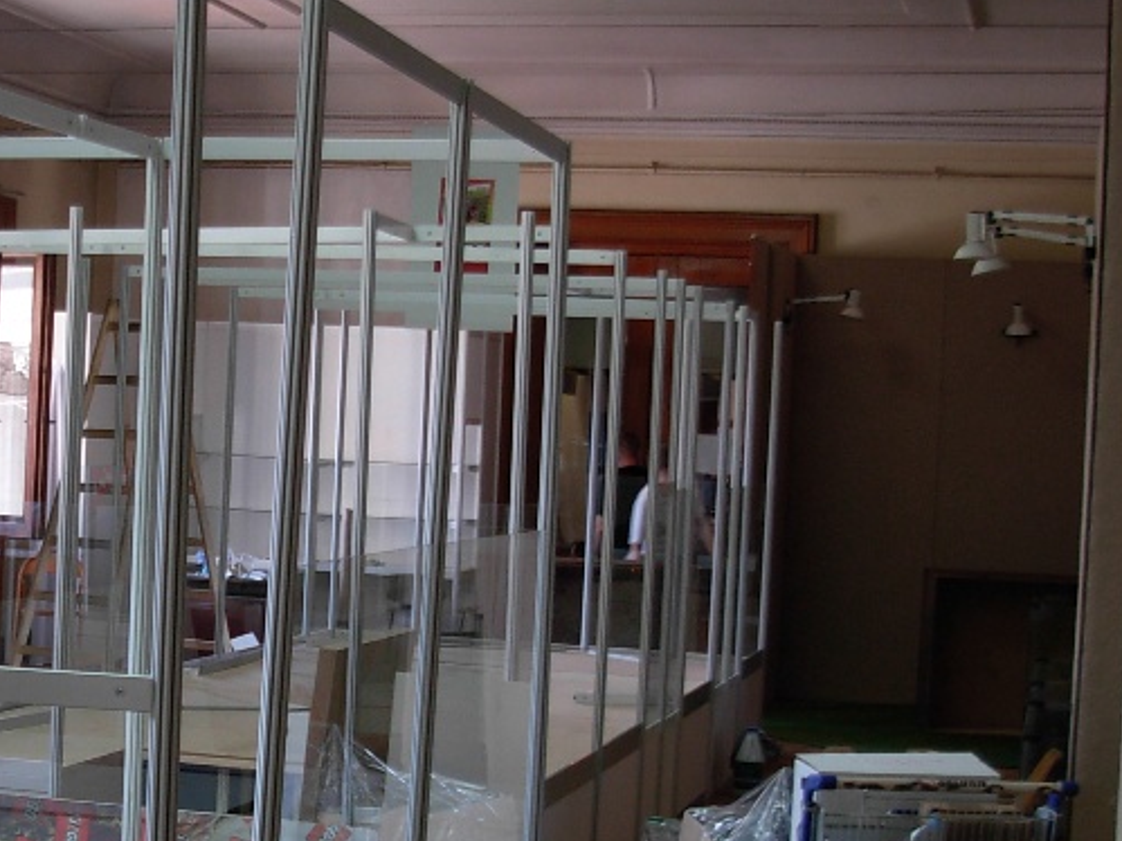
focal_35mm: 78
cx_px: 160
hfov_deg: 24.5
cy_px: 501
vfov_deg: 18.9
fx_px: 2528
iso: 79
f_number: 2.9
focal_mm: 6.3
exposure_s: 1/19
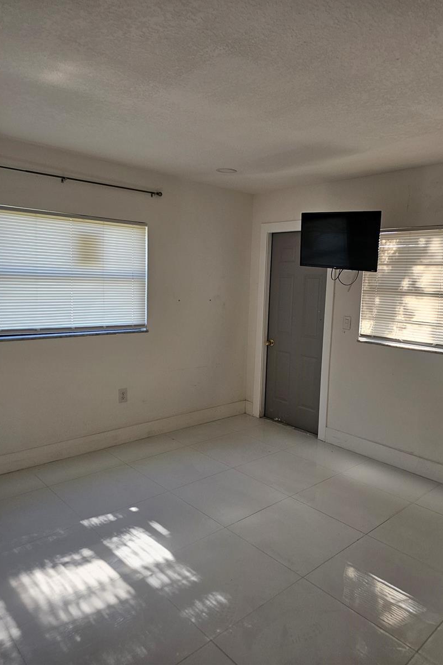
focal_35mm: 24
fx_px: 443
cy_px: 332
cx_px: 244
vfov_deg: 73.8
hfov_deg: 53.0
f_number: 1.7
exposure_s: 1/207
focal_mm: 6.3
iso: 125
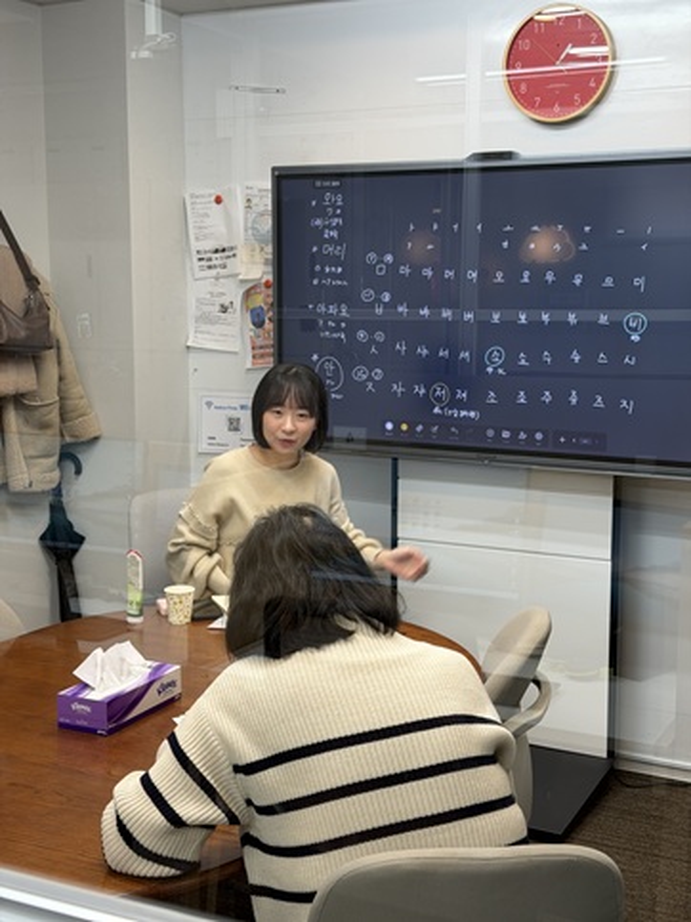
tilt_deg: -7.5
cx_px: 346
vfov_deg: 39.7
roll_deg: -1.5
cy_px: 461
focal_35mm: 48
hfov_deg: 30.3
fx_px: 1278
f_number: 1.78
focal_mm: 6.76
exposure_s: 1/100
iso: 50
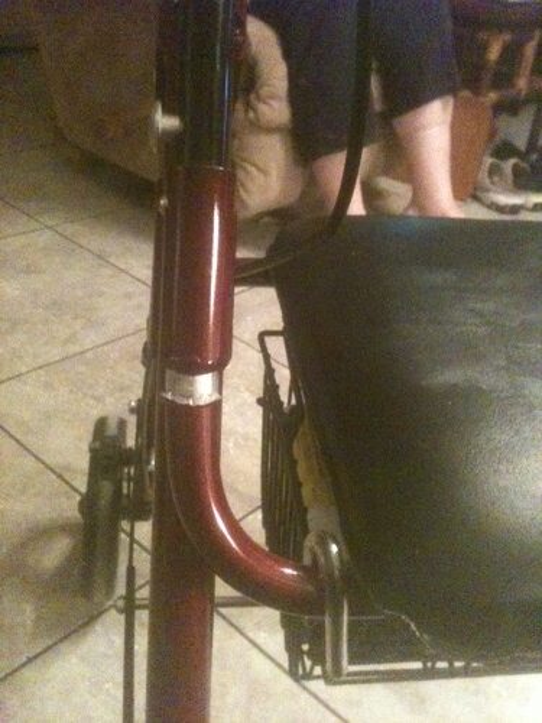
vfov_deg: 52.6
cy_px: 362
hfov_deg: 40.7
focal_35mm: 35
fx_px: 731
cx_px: 271
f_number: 2.8
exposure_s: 1/10
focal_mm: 3.85
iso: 1000
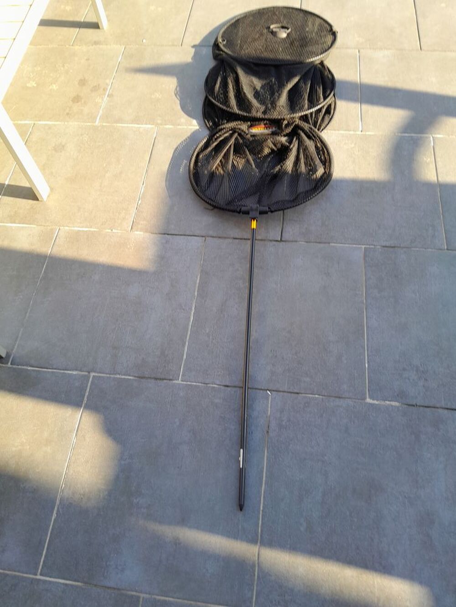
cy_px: 304
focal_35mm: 26
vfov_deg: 67.3
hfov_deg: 53.1
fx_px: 457
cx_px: 228
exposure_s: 1/100
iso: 40
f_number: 1.8
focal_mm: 3.98
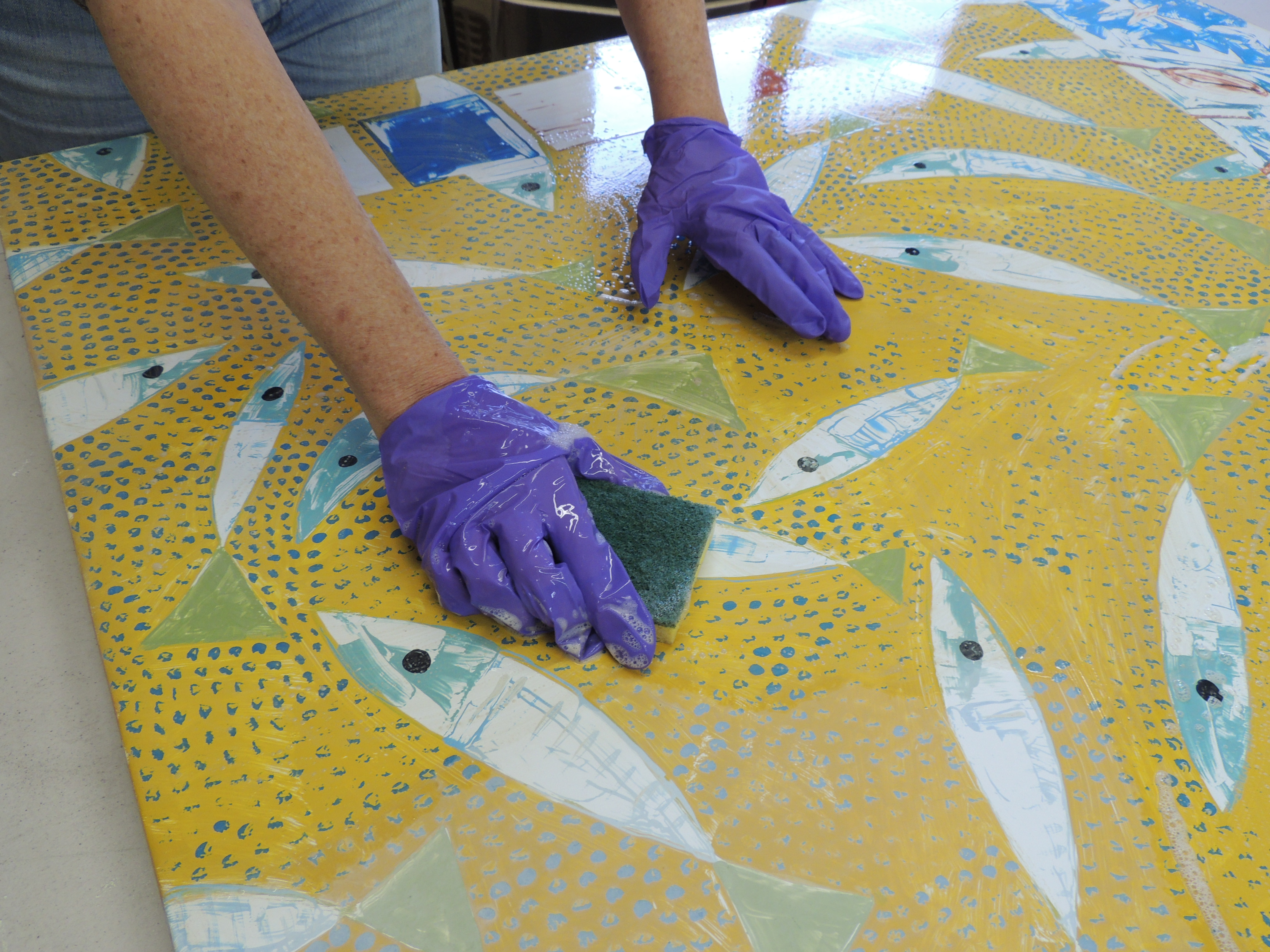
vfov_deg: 49.7
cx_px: 635
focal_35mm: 28
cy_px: 476
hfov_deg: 63.4
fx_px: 1027
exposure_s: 1/30
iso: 160
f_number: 3.1
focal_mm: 4.9
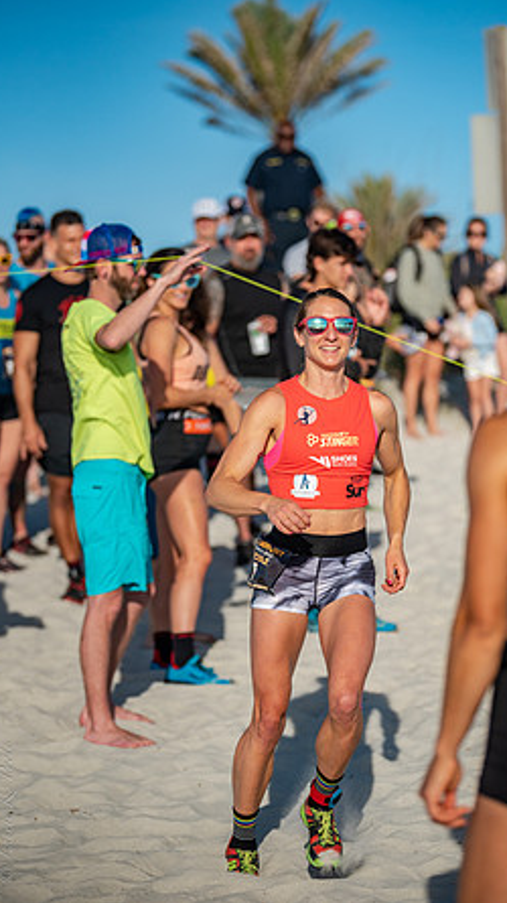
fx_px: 2942
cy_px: 448
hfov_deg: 9.8
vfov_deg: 17.4
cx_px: 290
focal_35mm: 123
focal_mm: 116
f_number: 2.8
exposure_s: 1/4000
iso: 360
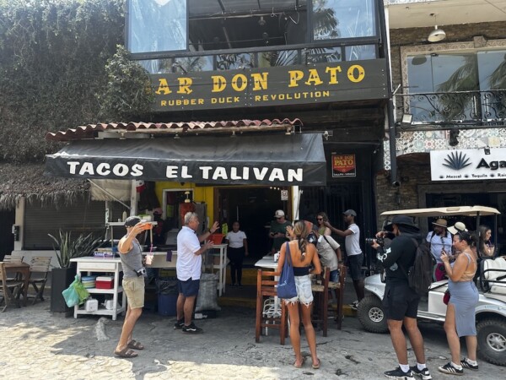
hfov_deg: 71.6
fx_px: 351
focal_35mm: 24
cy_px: 190
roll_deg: +1.3
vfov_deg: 56.8
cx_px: 253
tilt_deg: +4.5
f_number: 1.78
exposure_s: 1/879
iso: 80
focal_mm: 6.86
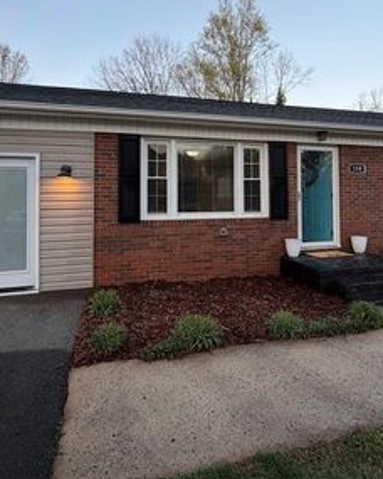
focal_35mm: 24
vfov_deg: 69.4
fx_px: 340
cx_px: 205
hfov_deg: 58.7
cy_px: 186
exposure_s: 1/121
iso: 64
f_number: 2.2
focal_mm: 2.22
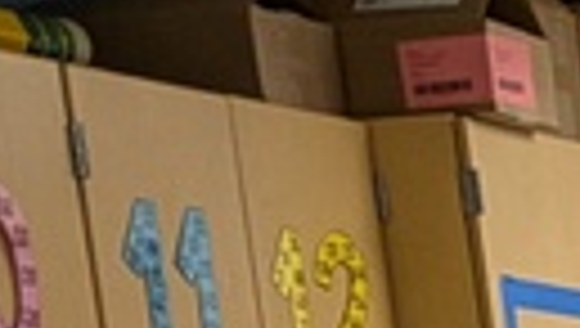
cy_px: 1294
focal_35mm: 216
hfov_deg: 8.6
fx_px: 3327
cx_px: 1643
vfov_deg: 5.1
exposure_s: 1/120
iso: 69
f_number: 1.89
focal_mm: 5.43
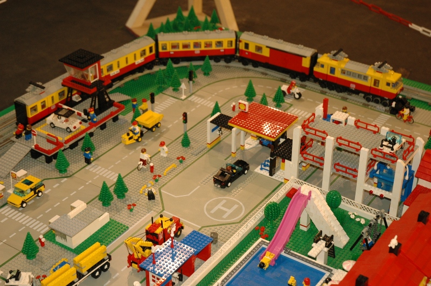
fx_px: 789
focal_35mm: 66
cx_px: 216
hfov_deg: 30.6
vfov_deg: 20.6
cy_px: 143
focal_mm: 44
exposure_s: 1/100
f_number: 4.5
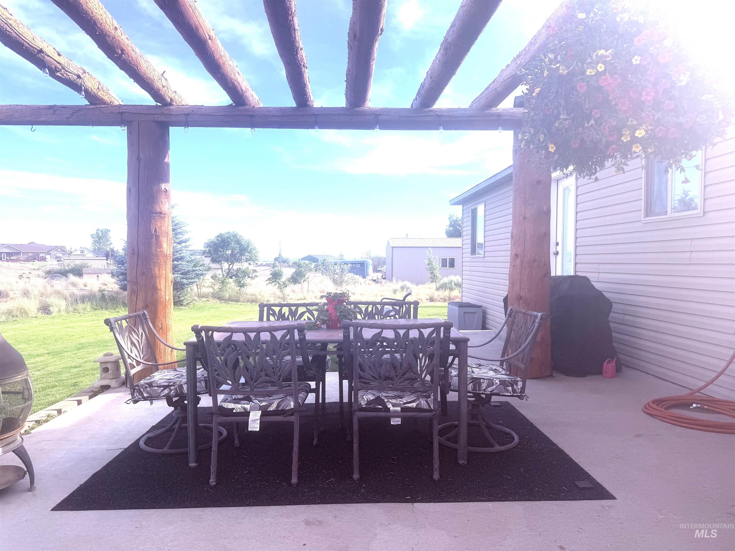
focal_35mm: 24
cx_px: 368
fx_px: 510
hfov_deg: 71.6
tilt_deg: -1.4
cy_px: 276
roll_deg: +0.2
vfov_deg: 56.8
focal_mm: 6.76
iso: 80
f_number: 1.78
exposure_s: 1/2703
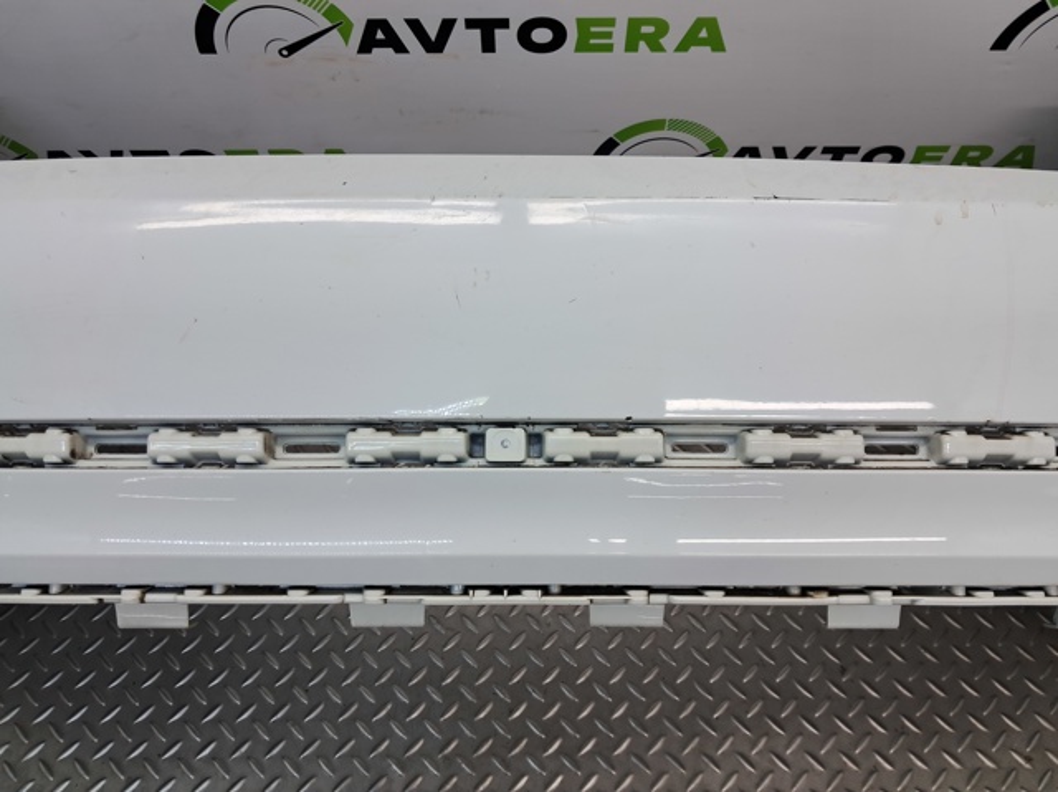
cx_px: 529
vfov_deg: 51.3
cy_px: 396
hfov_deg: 65.4
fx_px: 825
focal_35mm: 27
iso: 50
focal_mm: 4
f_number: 1.8
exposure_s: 1/50
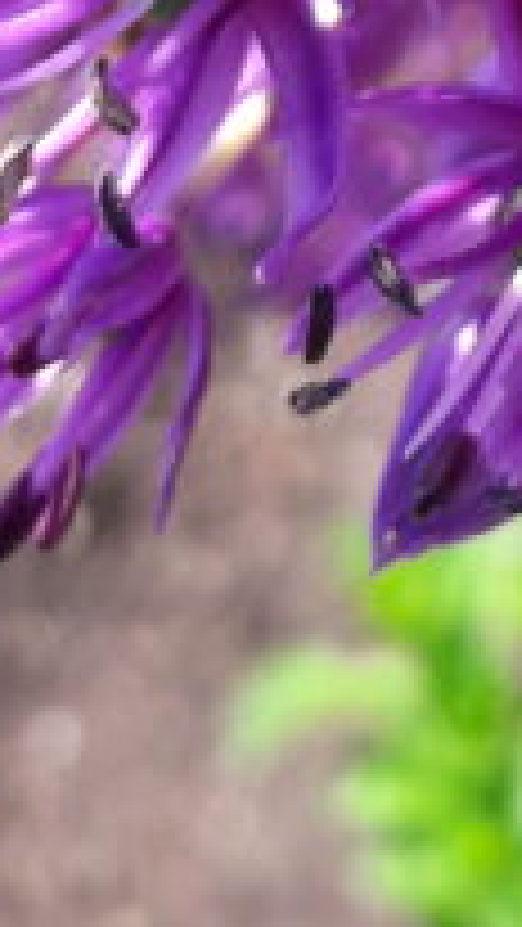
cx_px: 1089
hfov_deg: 7.9
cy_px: -1192
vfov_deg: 12.2
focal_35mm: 146
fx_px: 3590
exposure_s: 1/381
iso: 40
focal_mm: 3.6
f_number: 1.9
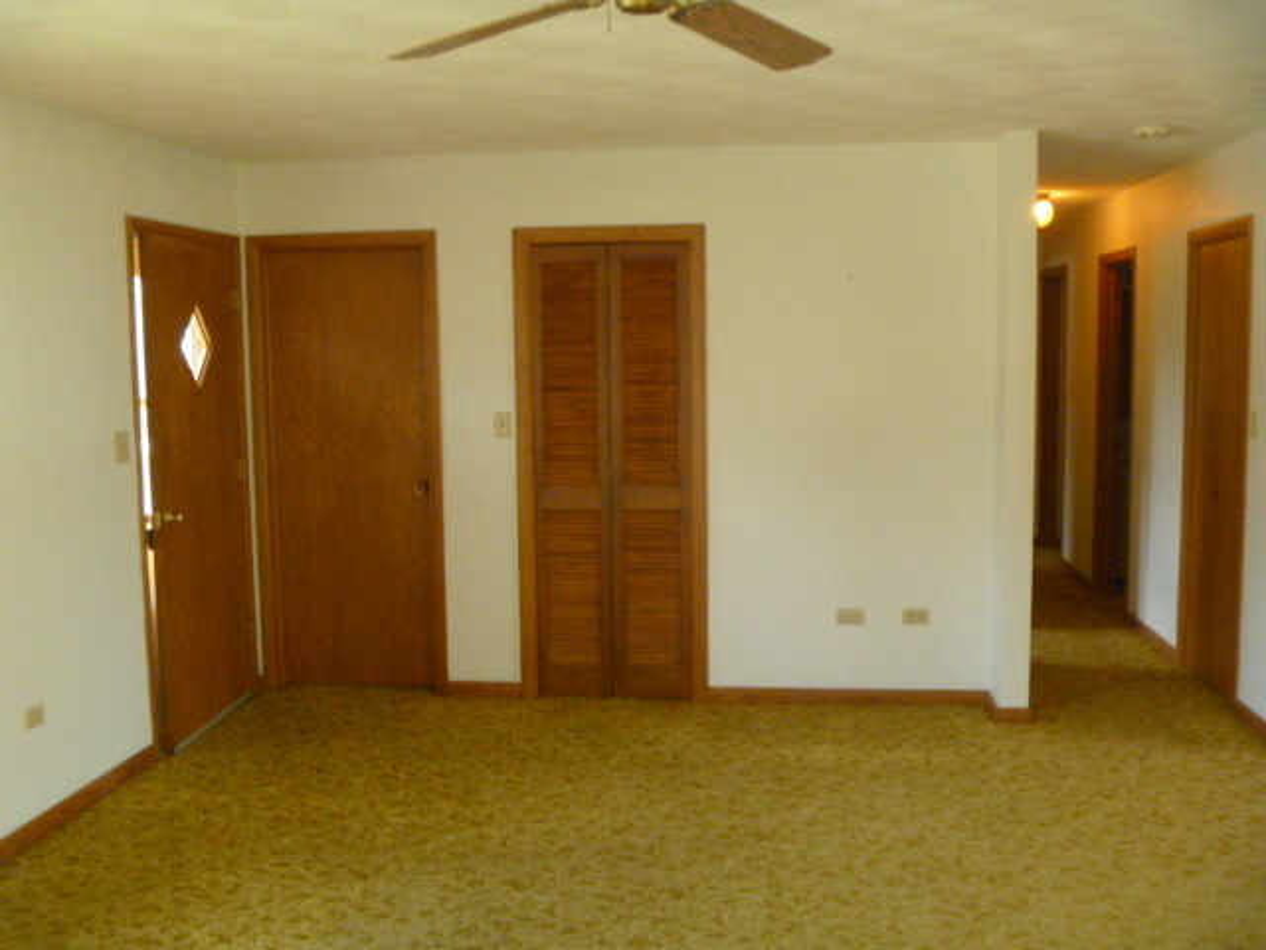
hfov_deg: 52.6
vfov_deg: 40.7
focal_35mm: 35
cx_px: 633
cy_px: 475
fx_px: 1280
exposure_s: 1/30
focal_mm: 6.3
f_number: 3.5
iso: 400
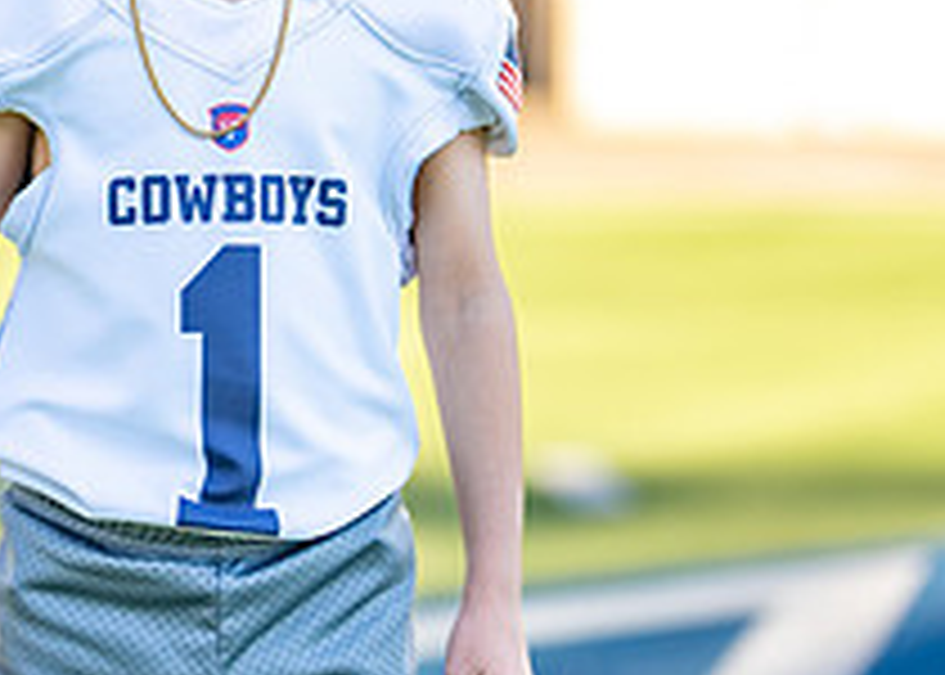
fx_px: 3972
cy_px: 246
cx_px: 250
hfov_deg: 13.5
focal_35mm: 148
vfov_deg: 9.7
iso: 100
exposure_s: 1/2000
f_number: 1.2
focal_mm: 50
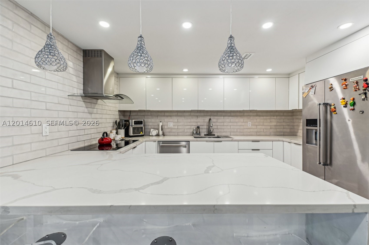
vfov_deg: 73.6
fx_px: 164
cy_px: 122
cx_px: 184
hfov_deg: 96.8
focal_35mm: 16
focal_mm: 16
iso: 220
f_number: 7.1
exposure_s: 1/15
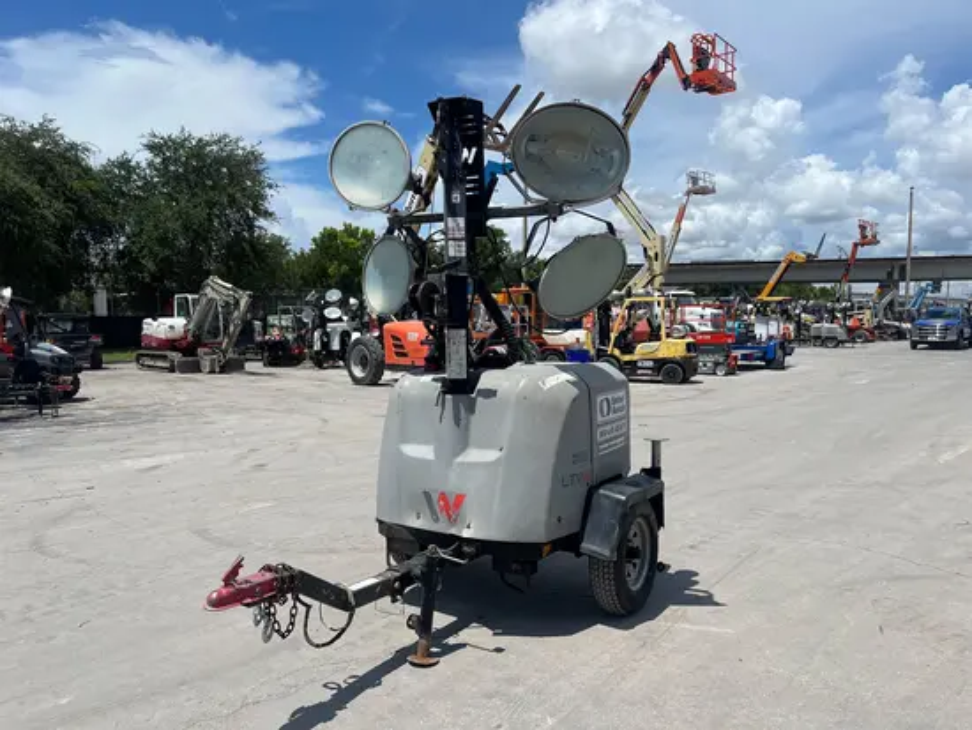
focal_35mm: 26
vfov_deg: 53.1
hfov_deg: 67.3
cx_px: 486
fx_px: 730
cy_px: 365
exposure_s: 1/6897
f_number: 1.6
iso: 50
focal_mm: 5.1
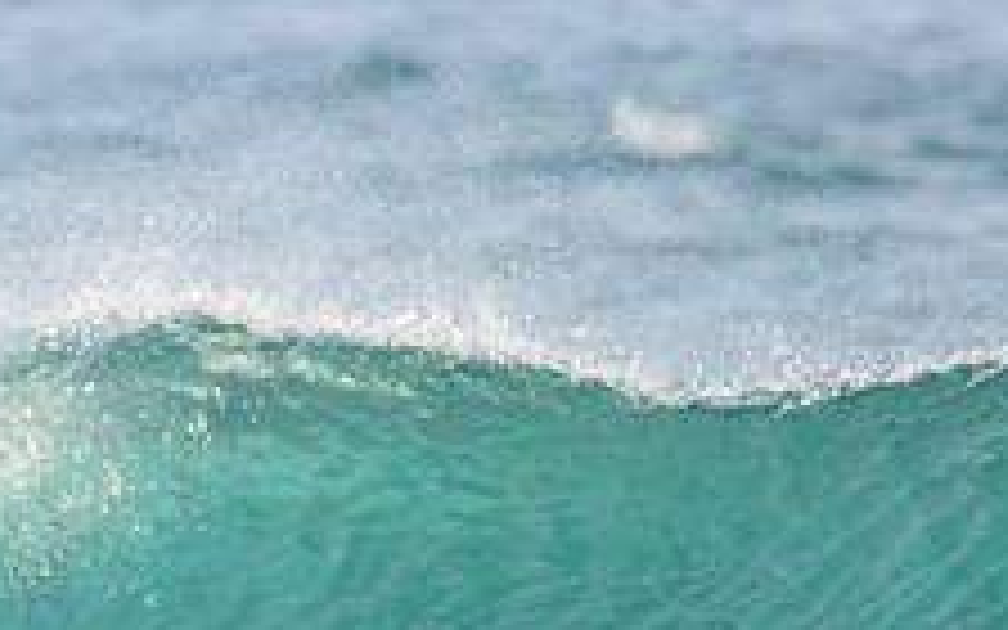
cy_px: 794
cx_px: -353
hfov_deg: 0.7
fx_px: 79502
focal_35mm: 2894
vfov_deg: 0.5
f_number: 13
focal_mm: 800
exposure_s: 1/2000
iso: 2200
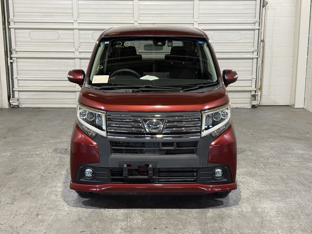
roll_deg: +0.0
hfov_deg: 39.7
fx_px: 433
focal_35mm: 48
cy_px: 117
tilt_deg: -10.5
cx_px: 156
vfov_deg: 30.3
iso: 160
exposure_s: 1/60
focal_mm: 6.76
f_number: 1.78
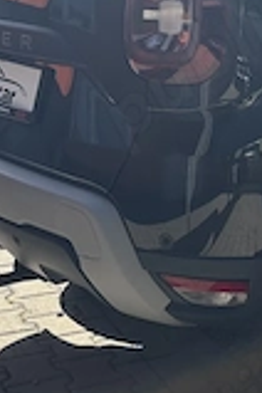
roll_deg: +0.0
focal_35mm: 102
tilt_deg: -7.4
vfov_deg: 19.7
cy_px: 47
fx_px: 1113
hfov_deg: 12.5
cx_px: 437
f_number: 1.6
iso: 50
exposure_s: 1/2778
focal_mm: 5.96
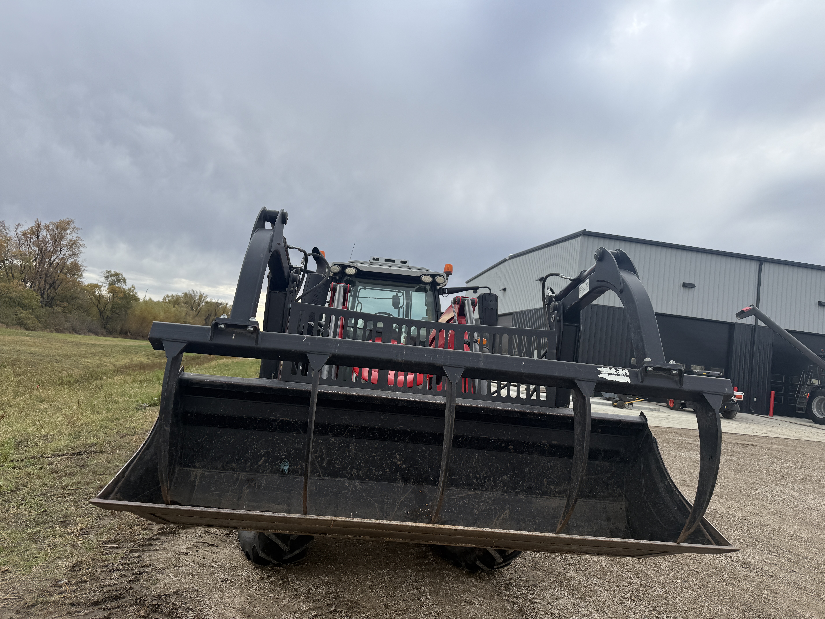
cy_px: 310
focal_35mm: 24
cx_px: 412
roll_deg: -2.5
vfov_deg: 56.8
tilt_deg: +4.7
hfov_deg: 71.6
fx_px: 572
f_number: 1.78
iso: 80
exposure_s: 1/1618
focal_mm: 6.76
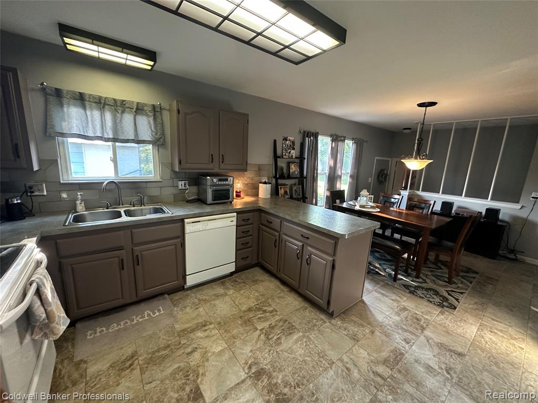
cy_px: 202
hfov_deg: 102.1
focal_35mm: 14
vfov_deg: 85.7
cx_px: 269
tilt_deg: -10.9
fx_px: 218
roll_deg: -2.7
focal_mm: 2.22
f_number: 2.2
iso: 400
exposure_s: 1/60
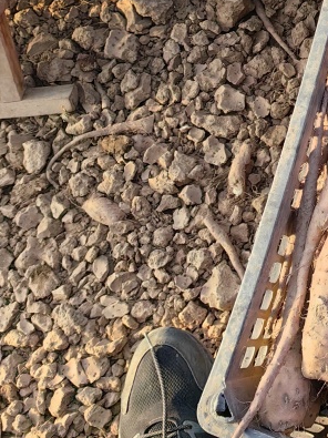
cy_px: -8
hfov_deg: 18.9
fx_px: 923
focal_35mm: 73
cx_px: 406
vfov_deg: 25.3
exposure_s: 1/914
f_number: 2
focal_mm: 5.75
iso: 64
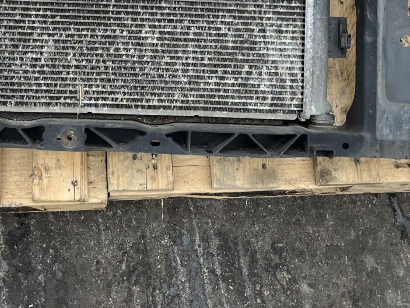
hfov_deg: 27.0
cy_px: -74
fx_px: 841
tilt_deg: -64.3
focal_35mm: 71
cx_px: 101
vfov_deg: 19.4
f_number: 1.6
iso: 50
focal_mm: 5.1
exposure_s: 1/598
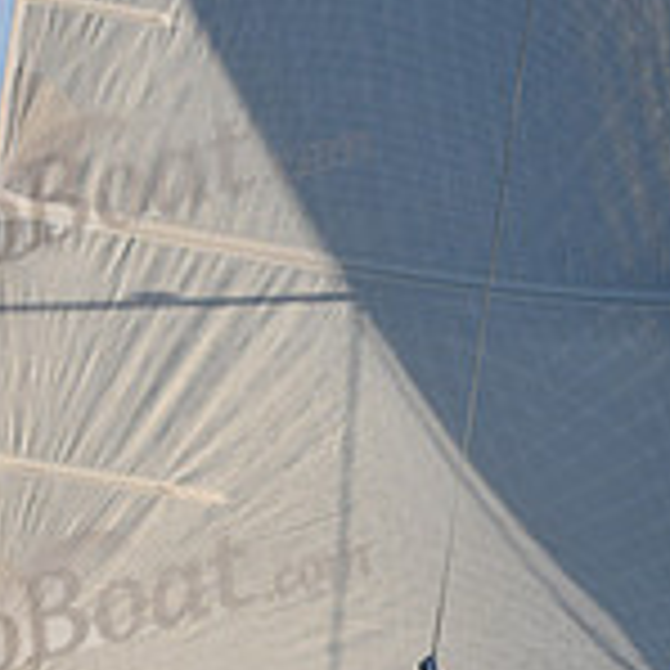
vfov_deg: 7.5
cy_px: 794
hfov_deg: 7.5
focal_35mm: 232
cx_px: 607
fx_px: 5080
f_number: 5
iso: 250
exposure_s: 1/800
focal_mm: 70
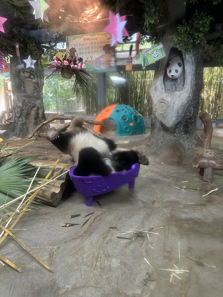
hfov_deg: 56.8
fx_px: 206
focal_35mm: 24
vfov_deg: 71.6
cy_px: 148
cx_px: 112
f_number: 1.78
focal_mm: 6.86
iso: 250
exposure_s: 1/50
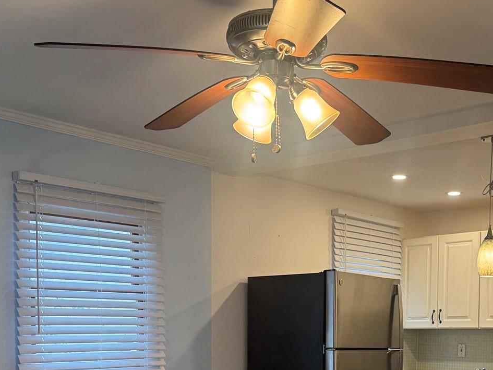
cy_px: 376
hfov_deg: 36.2
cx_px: 353
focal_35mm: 52
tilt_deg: -3.3
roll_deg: -0.8
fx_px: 741
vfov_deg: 26.4
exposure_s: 1/120
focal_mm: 6.76
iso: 160
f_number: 1.78
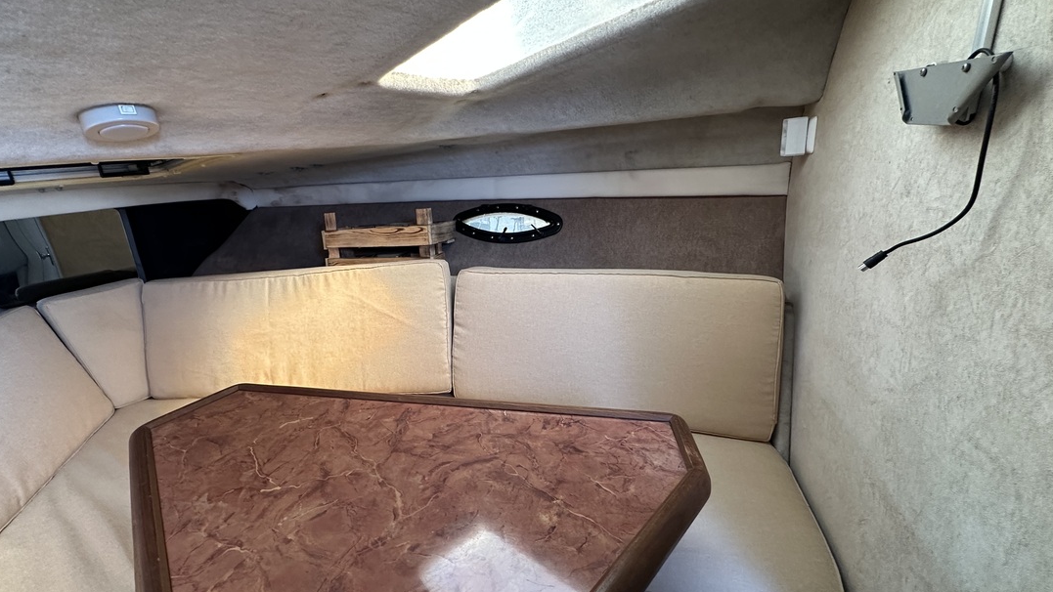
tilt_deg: -16.4
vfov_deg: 63.9
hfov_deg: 95.7
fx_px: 475
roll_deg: +4.7
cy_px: 295
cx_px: 481
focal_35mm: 17
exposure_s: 1/78
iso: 320
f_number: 2.2
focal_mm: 2.22
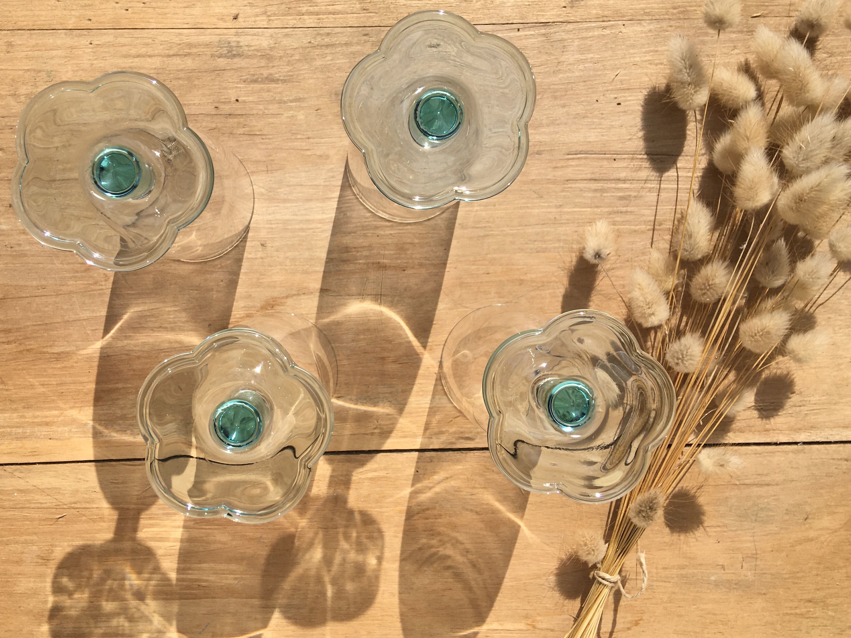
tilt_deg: -85.6
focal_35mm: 35
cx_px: 377
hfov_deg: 52.5
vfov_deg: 40.7
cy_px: 295
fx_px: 860
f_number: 2.2
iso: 25
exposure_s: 1/2024
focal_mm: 4.15
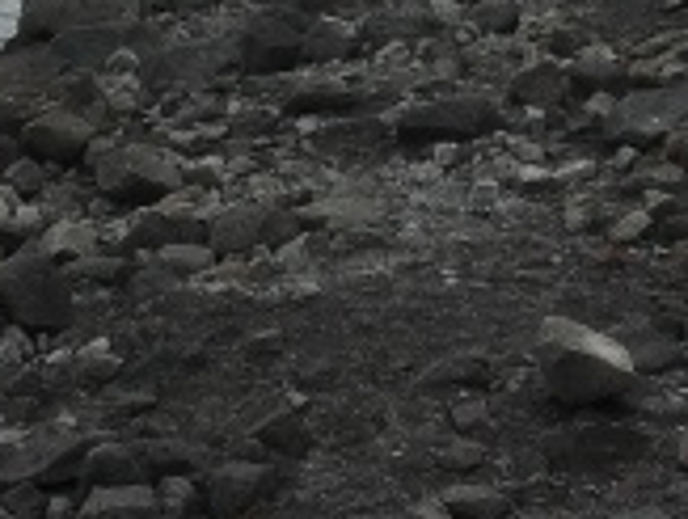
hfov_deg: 13.9
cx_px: 346
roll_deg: -2.7
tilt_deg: -1.8
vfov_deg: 9.9
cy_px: -430
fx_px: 2829
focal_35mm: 142
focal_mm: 4.15
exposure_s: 1/884
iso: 25
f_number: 2.2
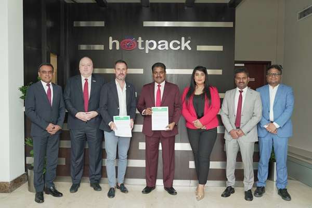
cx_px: 156
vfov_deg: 37.9
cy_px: 104
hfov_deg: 54.4
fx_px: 303
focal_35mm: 35
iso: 1600
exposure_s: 1/200
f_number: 6.3
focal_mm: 35
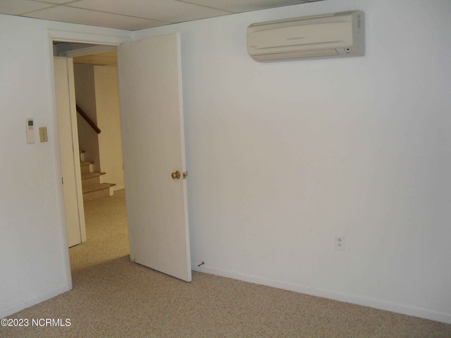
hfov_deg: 52.6
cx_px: 226
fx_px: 456
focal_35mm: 35
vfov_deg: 40.7
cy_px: 169
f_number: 3.2
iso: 200
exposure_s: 1/45
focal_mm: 6.3
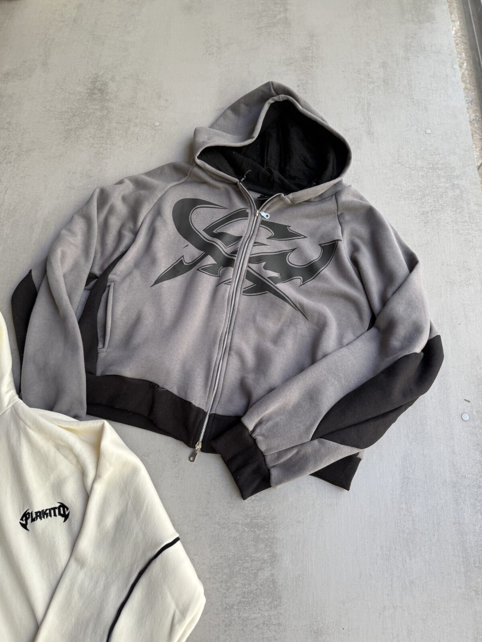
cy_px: 321
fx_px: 446
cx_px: 241
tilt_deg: -67.7
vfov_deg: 71.6
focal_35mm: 24
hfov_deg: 56.8
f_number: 1.78
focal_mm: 6.76
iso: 125
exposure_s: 1/121
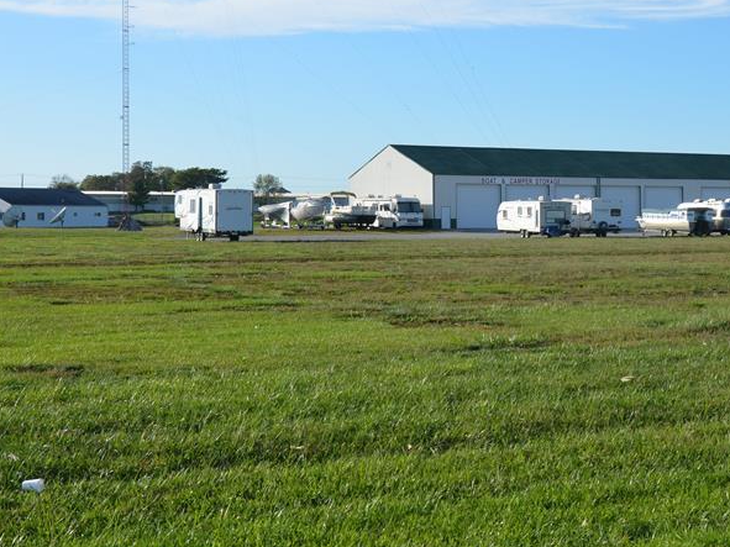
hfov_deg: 27.8
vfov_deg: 21.3
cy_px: 213
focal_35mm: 69
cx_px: 550
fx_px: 1455
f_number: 8
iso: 100
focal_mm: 26
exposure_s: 1/250
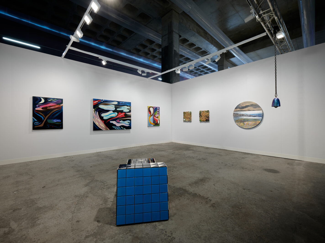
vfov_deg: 78.1
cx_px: 162
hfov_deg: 94.5
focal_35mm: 16
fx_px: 150
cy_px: 122
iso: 100
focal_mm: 20
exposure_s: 1
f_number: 11
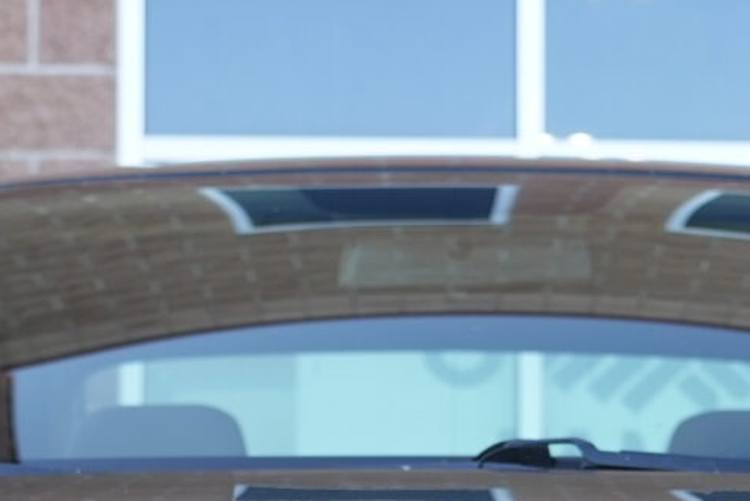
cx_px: 426
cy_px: 841
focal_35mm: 185
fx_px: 3855
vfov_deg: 7.3
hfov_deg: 11.1
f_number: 4
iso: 200
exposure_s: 1/160
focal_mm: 35
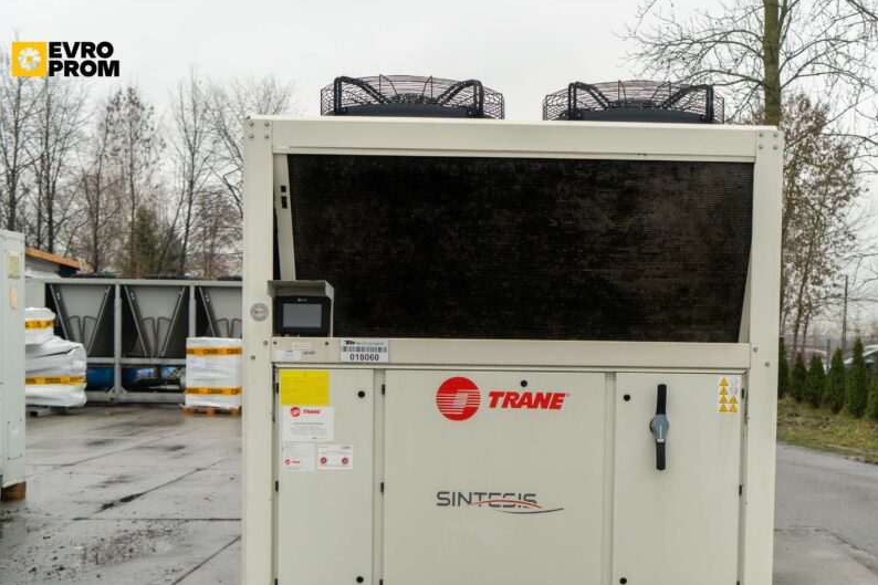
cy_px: 374
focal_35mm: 40
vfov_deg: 33.2
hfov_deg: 48.2
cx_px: 530
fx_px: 975
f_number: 4
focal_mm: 31
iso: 250
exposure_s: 1/80
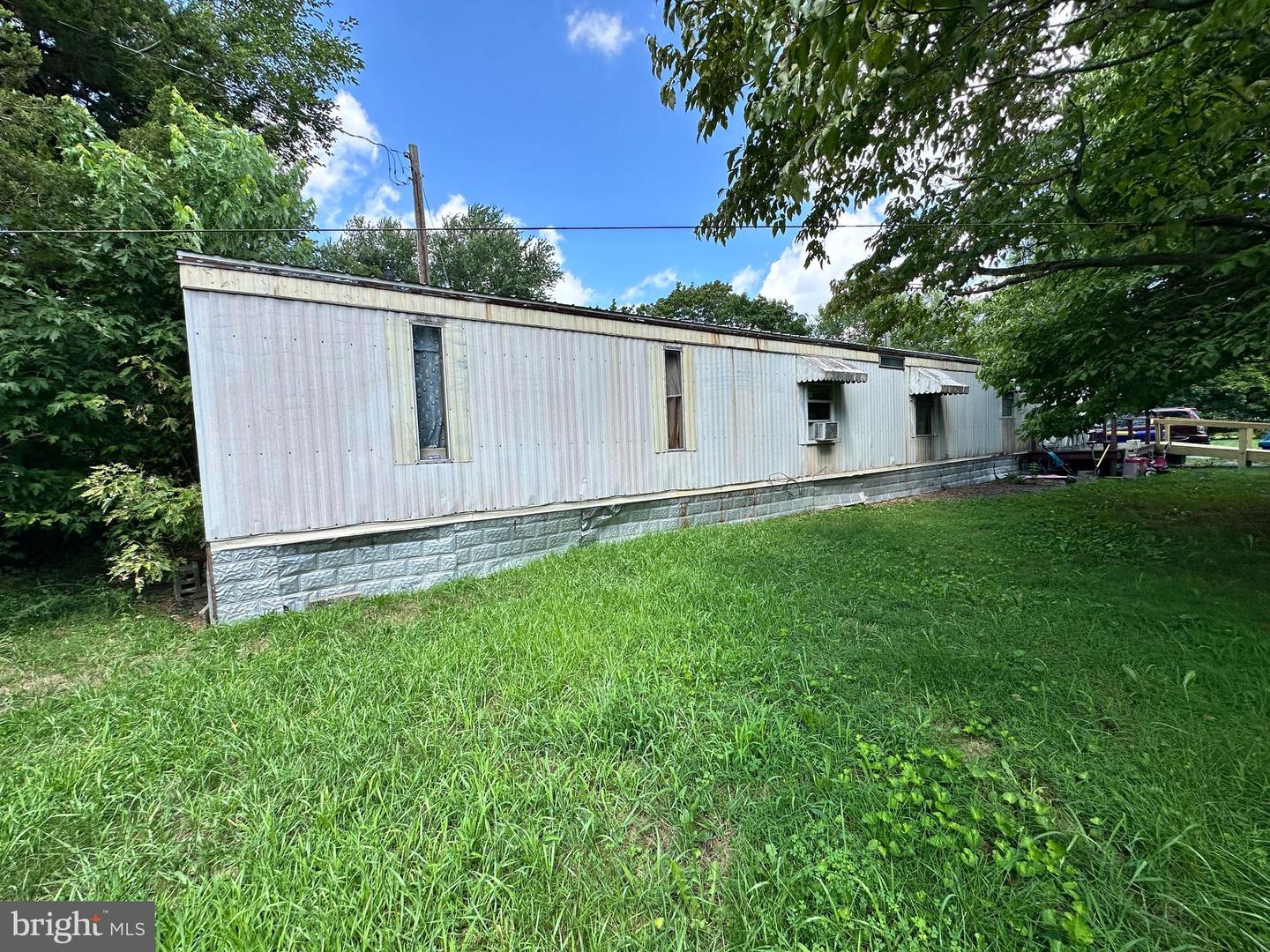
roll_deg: +2.3
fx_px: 514
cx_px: 635
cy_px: 476
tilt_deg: -3.7
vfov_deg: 85.7
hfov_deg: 102.1
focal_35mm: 14
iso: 40
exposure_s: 1/707
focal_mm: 2.22
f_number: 2.2
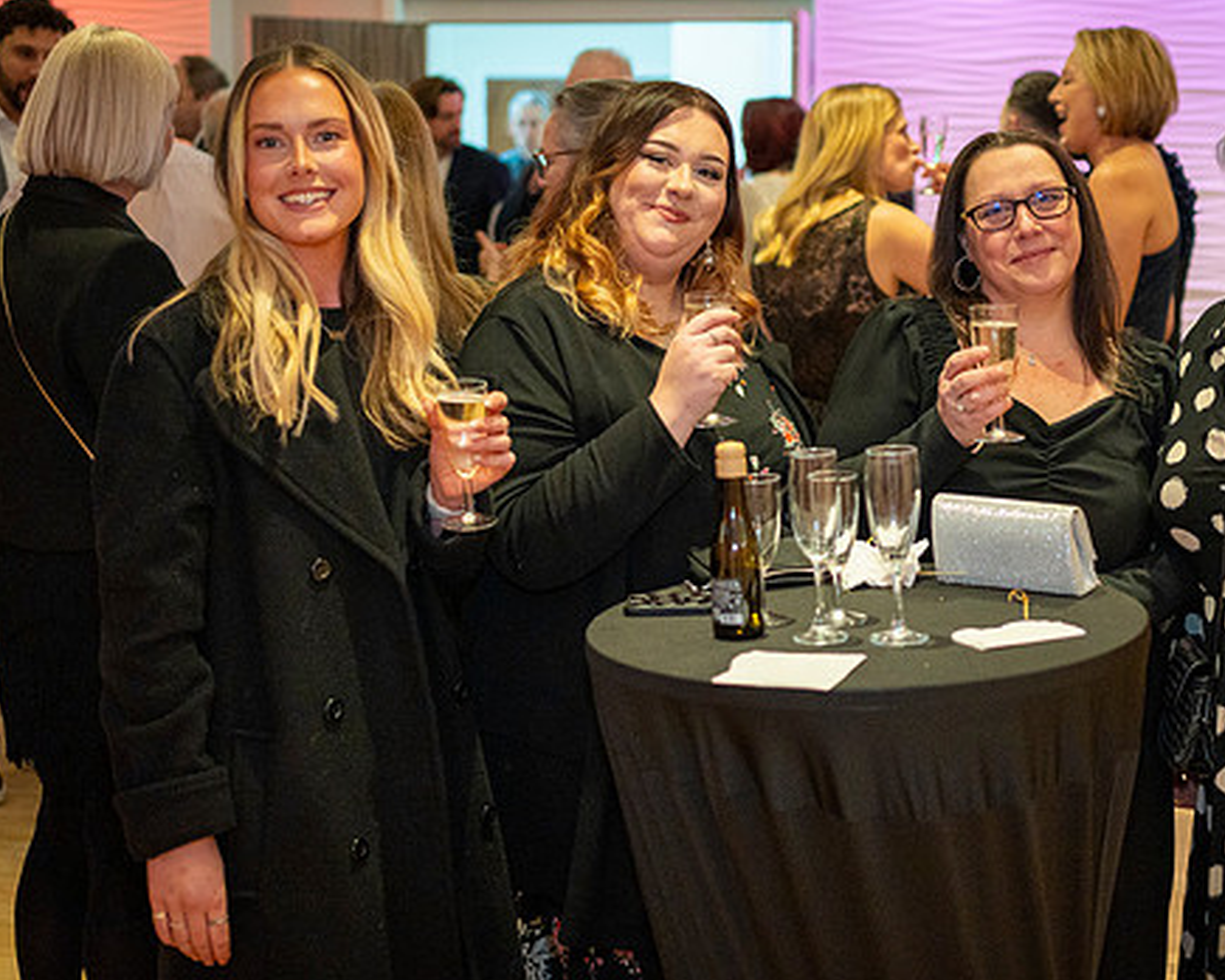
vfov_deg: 27.5
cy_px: 386
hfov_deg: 34.0
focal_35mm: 55
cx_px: 730
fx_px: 1994
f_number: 1.8
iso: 1250
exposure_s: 1/80
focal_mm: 35
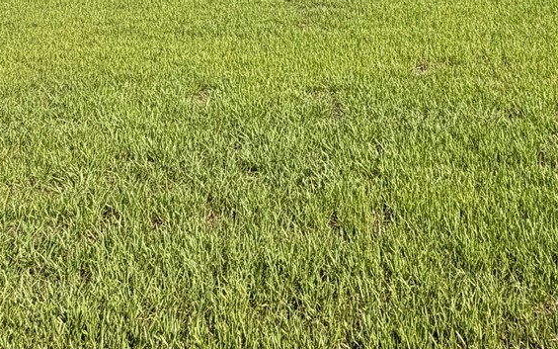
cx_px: 432
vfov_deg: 24.8
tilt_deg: +3.9
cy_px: -149
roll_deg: +1.9
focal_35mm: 42
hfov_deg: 45.2
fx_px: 639
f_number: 2.2
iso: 64
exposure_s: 1/502
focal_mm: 2.22
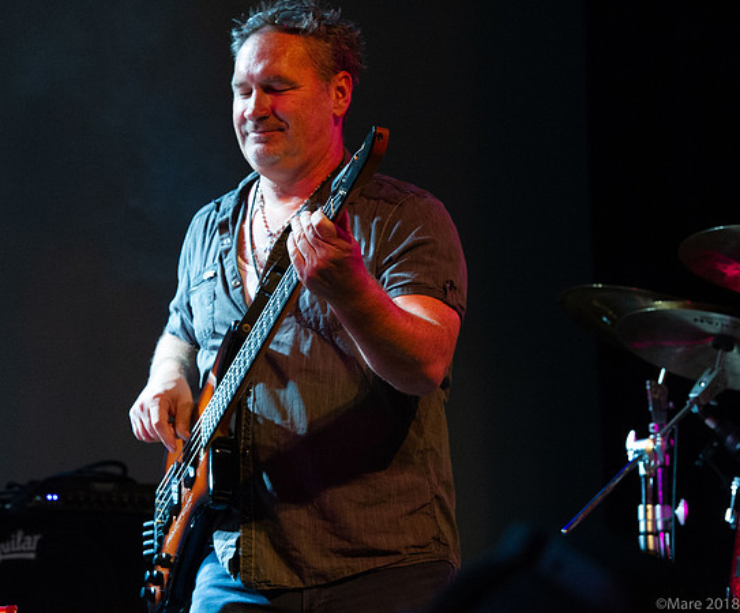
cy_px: 306
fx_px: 3581
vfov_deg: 9.8
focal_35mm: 161
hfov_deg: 11.8
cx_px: 279
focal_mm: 140
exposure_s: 1/200
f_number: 7.1
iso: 8000
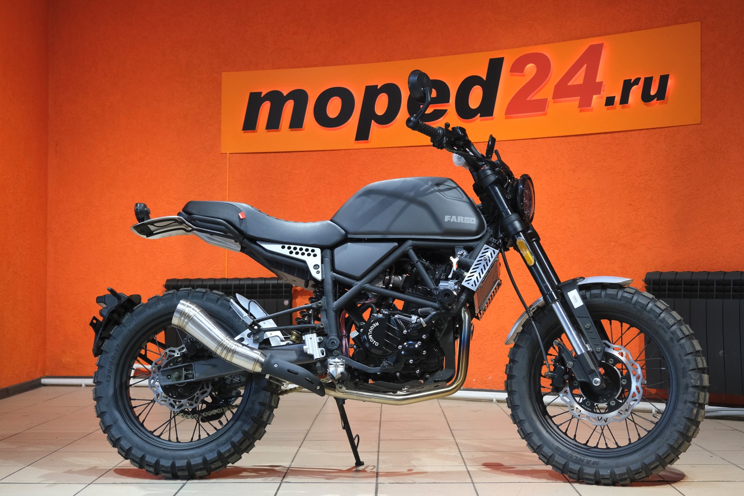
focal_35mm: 46
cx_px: 372
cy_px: 248
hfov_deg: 42.7
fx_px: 951
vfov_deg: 29.2
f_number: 4
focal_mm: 30.8
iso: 1600
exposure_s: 1/100
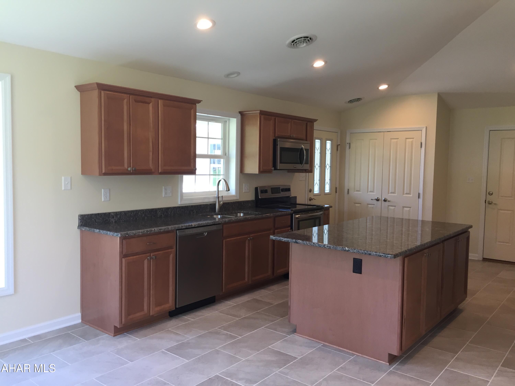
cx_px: 258
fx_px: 431
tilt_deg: -4.4
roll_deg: -1.7
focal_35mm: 29
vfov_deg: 48.2
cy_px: 193
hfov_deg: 61.7
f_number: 2.2
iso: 32
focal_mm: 4.15
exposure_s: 1/30
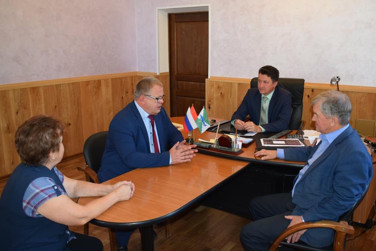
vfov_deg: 43.6
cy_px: 126
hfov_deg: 61.9
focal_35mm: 30
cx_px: 188
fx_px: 313
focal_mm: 20
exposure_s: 1/80
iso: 800
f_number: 4.5
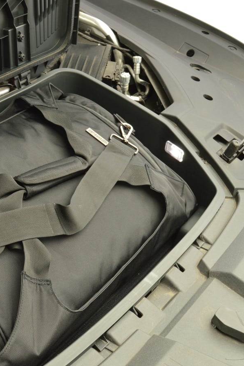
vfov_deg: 32.0
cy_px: 191
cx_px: 43
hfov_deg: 21.3
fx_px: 639
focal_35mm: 63
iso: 200
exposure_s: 1/8
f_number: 11
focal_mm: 25
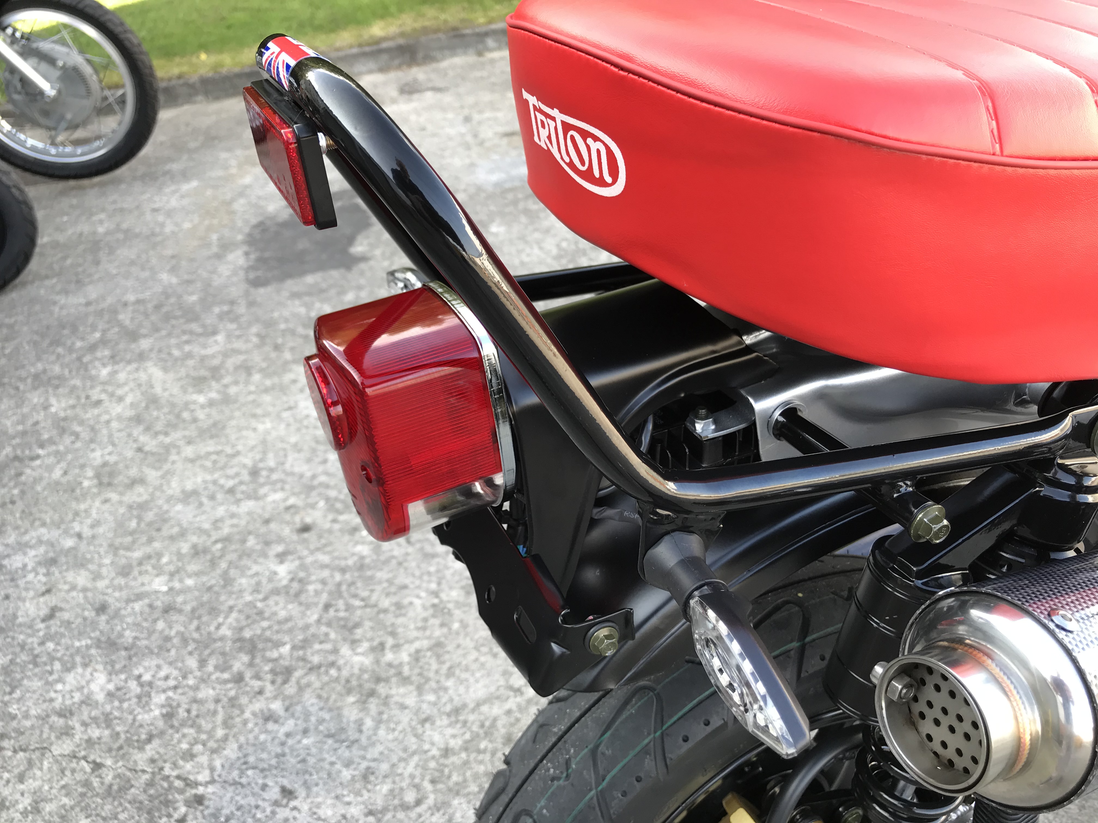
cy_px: 412
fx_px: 888
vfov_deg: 49.7
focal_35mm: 28
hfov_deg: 63.4
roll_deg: +9.2
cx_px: 549
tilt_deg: -32.9
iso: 20
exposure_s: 1/120
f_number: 1.8
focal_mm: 3.99
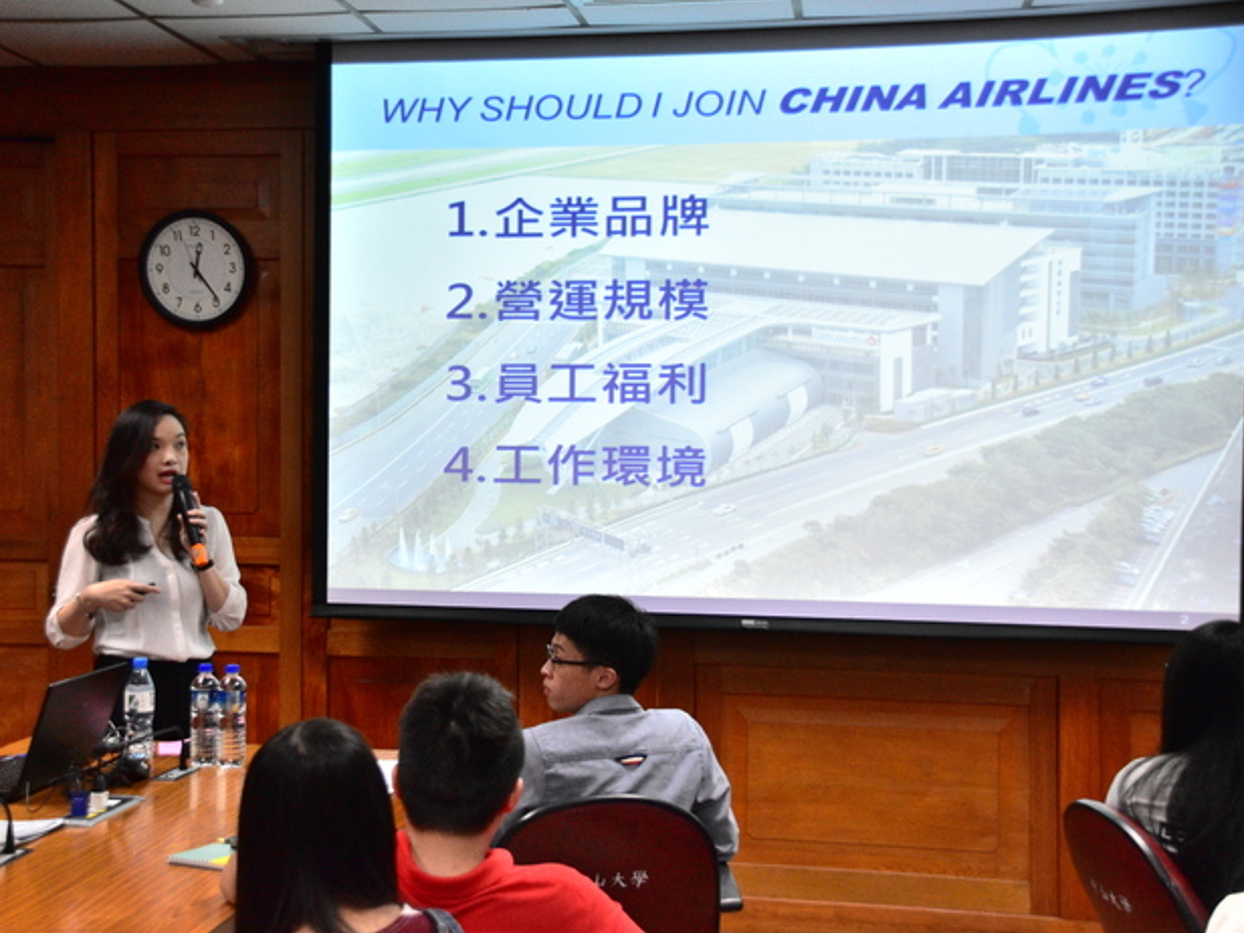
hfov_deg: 39.9
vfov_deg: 30.5
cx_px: 547
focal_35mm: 48
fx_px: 1709
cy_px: 465
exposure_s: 1/320
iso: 3200
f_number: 4
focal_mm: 29
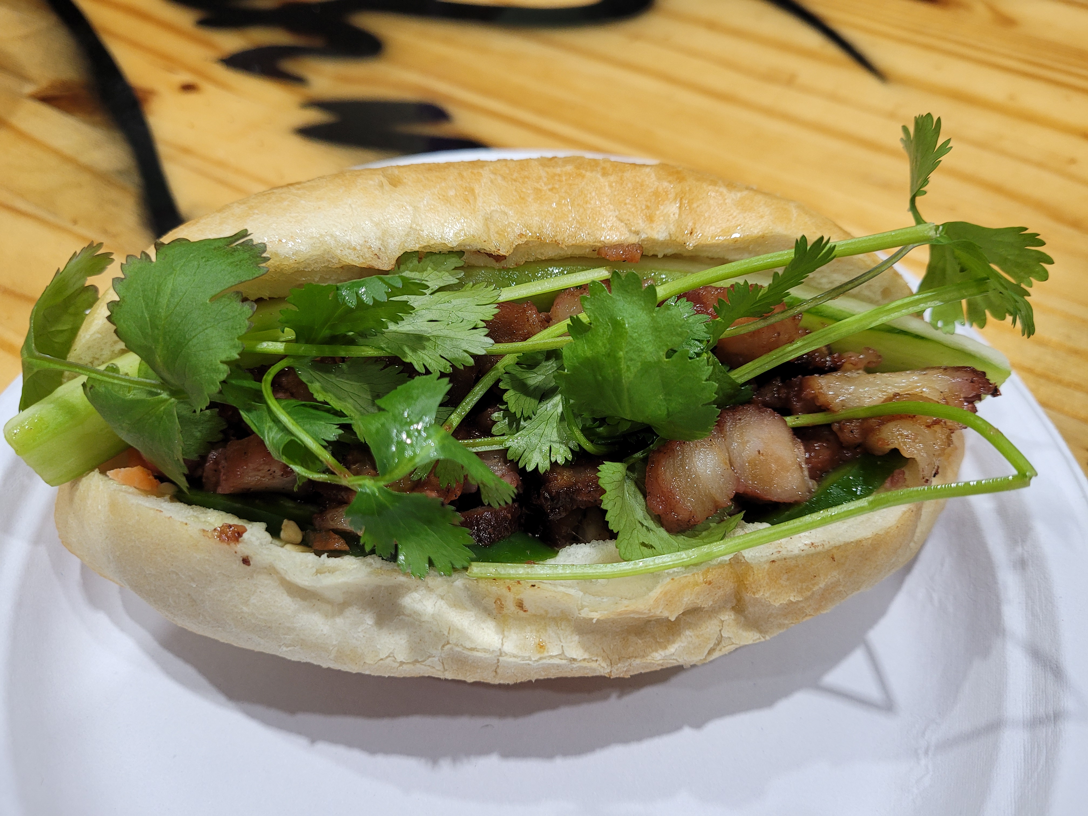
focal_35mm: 26
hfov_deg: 67.3
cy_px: 408
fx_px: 817
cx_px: 544
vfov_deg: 53.1
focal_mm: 5.4
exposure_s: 1/120
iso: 160
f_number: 1.8
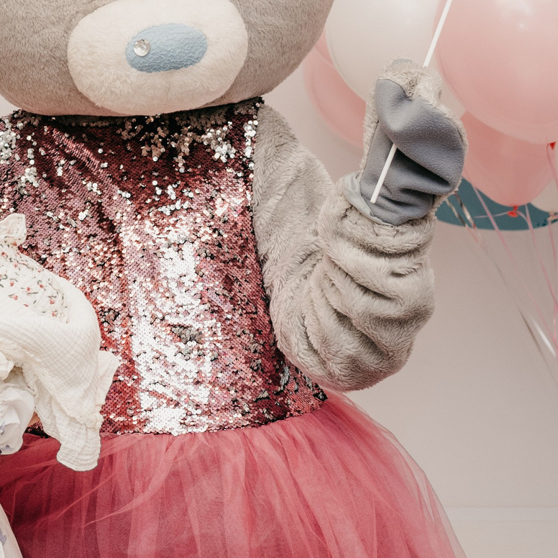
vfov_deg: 16.8
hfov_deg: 15.9
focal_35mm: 103
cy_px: 160
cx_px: -189
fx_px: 1878
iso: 400
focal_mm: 35
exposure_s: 1/160
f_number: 4
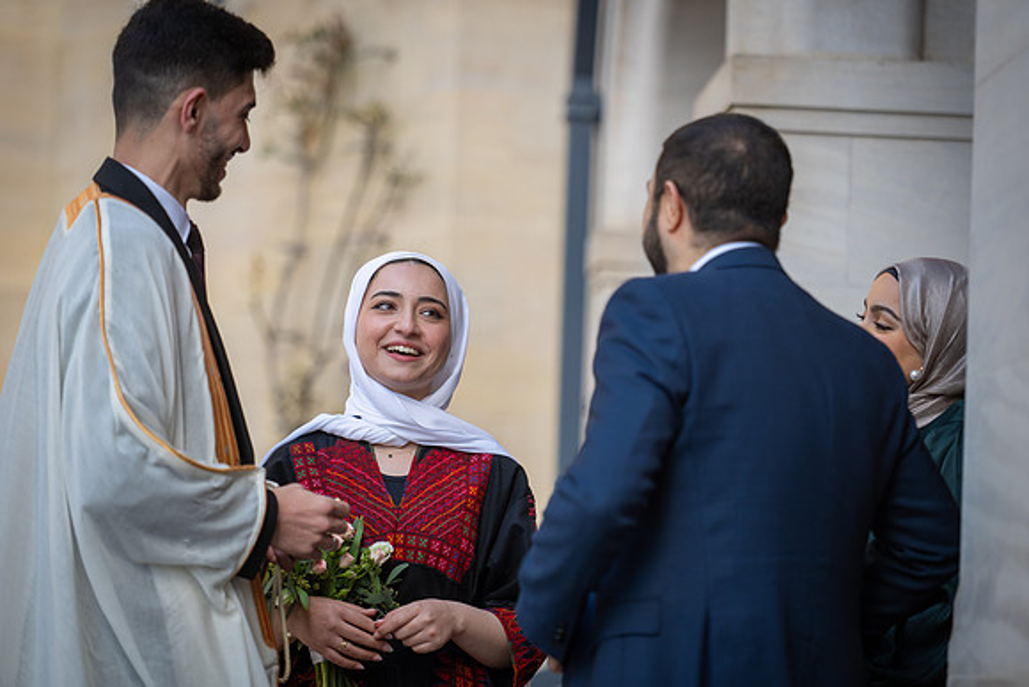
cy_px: 344
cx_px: 514
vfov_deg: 9.8
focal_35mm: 140
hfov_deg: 14.7
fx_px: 4002
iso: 100
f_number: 2.8
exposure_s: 1/400
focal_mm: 140
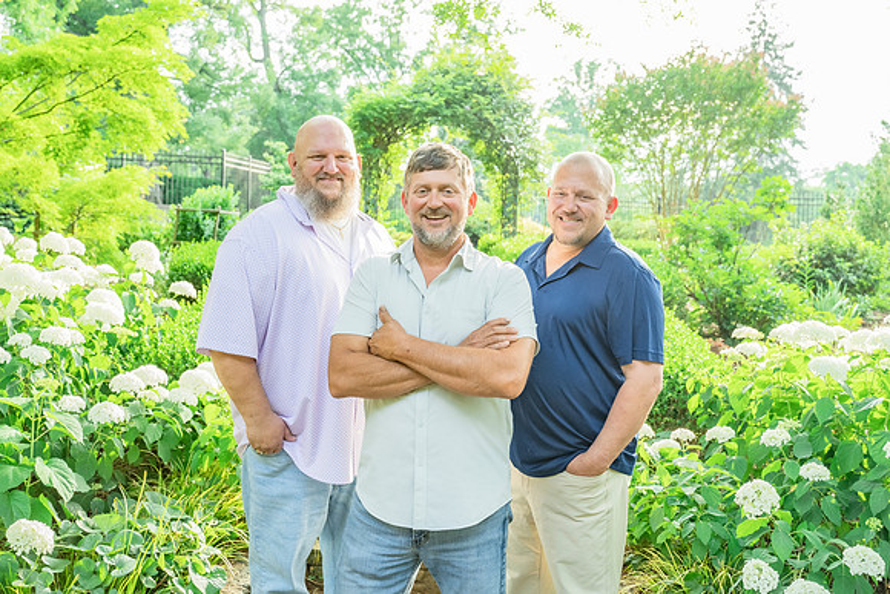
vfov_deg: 38.7
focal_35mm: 34
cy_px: 233
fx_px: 842
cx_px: 445
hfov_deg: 55.7
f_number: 4
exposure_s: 1/160
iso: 640
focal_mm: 28
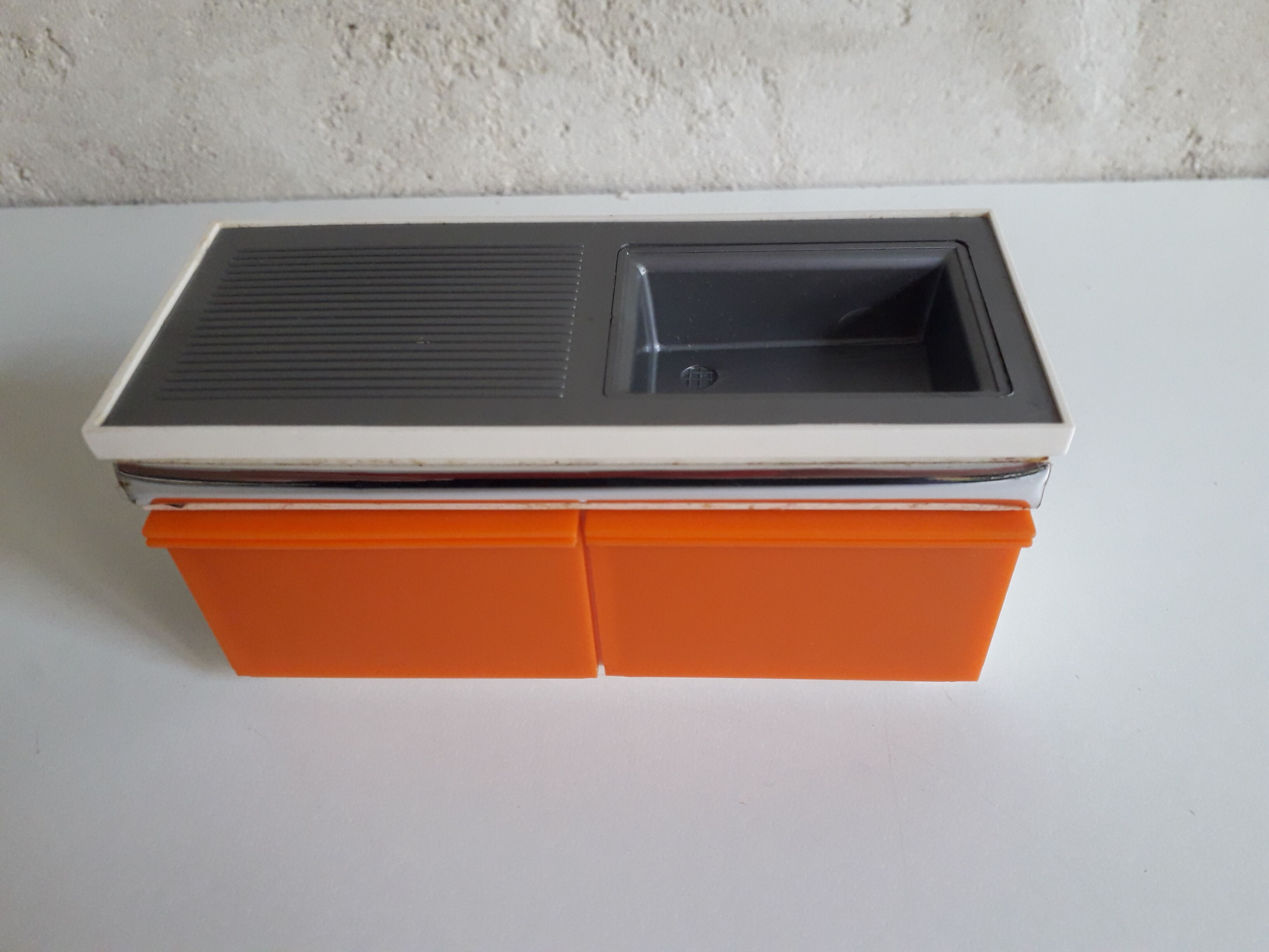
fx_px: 990
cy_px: 476
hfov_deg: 65.3
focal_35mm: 27
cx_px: 634
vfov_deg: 51.4
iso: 160
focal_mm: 3.6
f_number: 1.9
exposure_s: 1/50
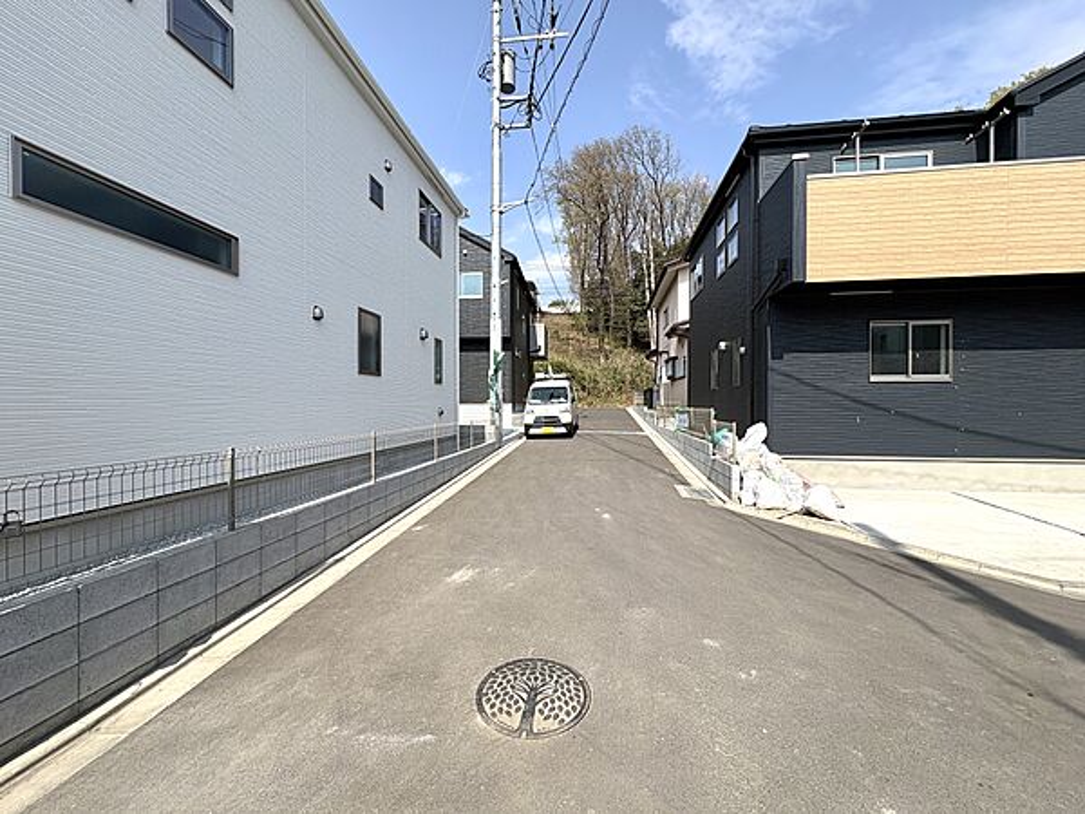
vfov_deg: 85.7
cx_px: 542
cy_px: 407
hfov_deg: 102.1
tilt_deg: -0.4
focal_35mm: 14
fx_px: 439
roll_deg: +0.5
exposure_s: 1/1880
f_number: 2.2
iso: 50
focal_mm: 2.22
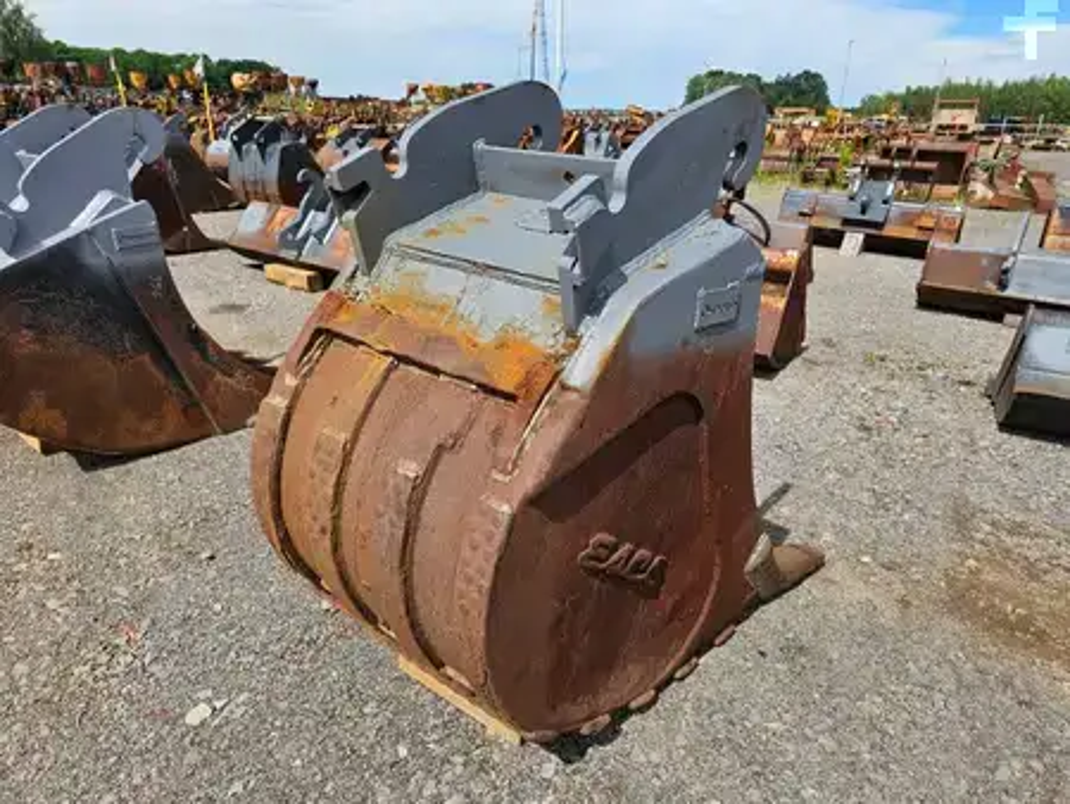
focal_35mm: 23
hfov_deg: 73.9
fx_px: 711
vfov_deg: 58.9
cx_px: 535
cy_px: 402
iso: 10
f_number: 1.7
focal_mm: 6.3
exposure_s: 1/692
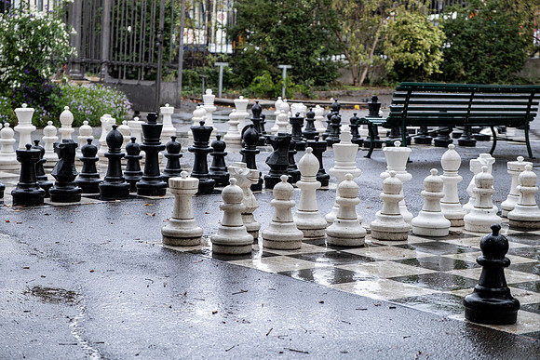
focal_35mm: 83
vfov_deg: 16.5
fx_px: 1245
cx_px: 270
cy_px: 180
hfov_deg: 24.5
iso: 200
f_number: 3.6
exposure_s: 1/340
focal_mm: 55
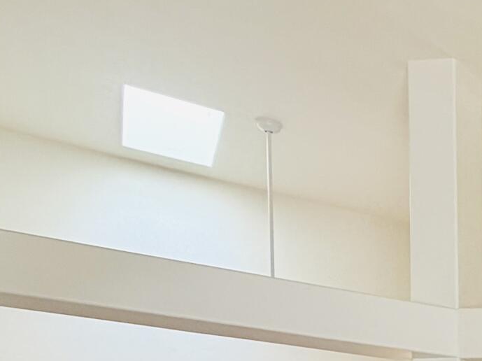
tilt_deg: +0.0
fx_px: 849
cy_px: 580
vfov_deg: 19.9
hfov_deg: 19.7
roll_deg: -1.5
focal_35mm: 61
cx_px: 932
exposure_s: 1/120
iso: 125
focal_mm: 2.22
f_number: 2.2
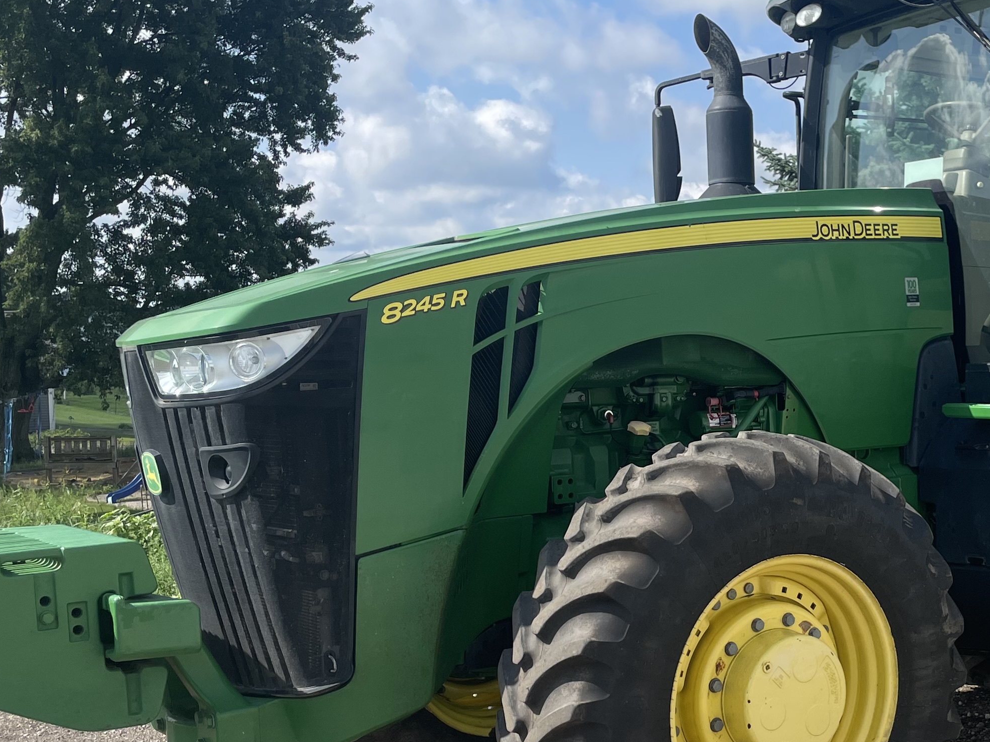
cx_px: 803
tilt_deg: -4.9
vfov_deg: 27.4
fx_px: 1516
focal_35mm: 53
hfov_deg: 35.0
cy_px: 461
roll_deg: +0.0
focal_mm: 4.2
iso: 32
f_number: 1.6
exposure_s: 1/2681
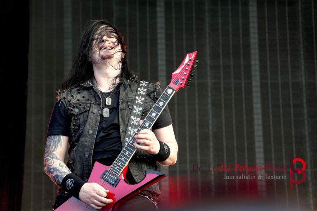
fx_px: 1519
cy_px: 106
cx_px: 158
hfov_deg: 11.9
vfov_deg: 8.0
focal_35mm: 172
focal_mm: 115
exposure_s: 1/200
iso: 800
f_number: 5.6
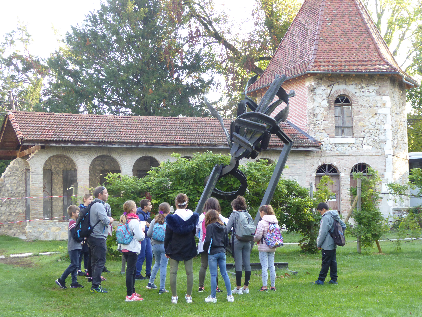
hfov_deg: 33.8
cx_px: 211
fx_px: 695
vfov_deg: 25.7
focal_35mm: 57
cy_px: 158
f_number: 4.2
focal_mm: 10.3
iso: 250
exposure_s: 1/60
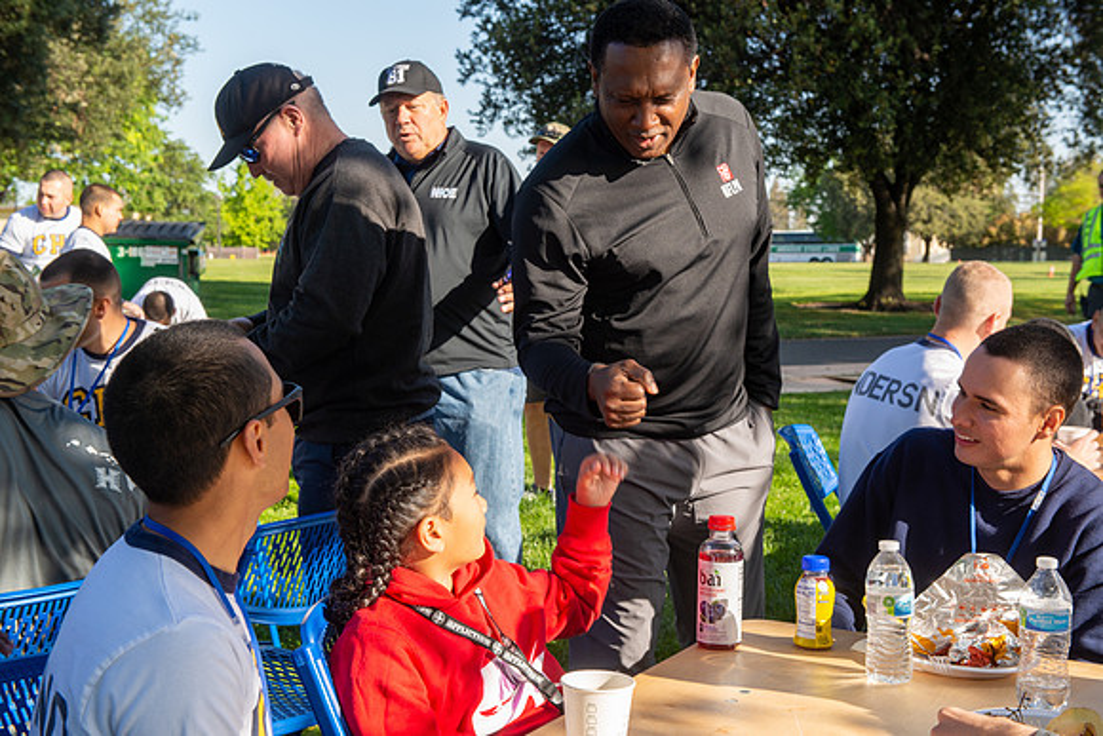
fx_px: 1685
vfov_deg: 24.6
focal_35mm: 55
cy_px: 368
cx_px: 552
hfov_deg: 36.2
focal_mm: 55
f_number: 8
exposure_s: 1/125
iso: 180
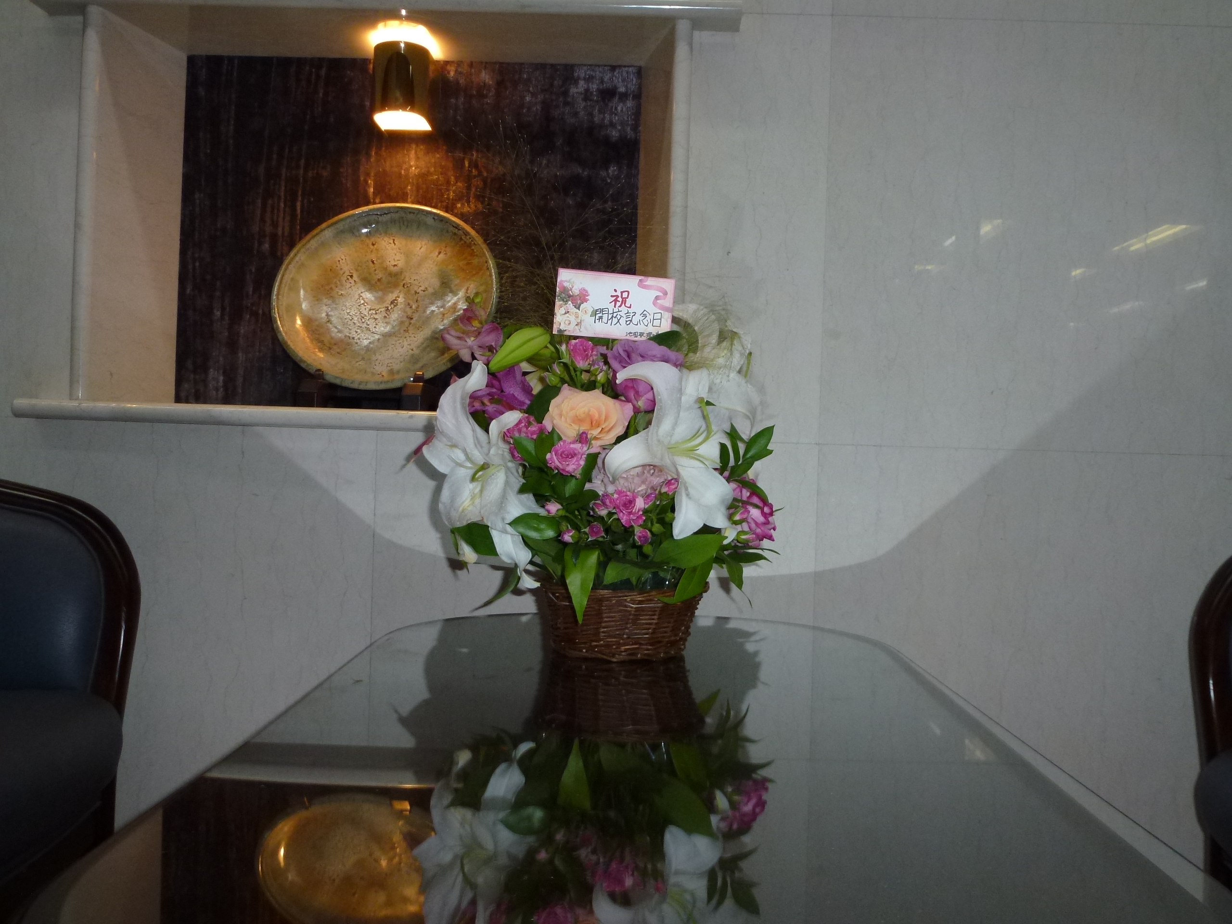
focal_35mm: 30
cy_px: 462
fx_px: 1068
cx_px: 616
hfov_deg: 60.0
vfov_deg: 46.8
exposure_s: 1/60
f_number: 3.5
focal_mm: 5.4
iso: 250
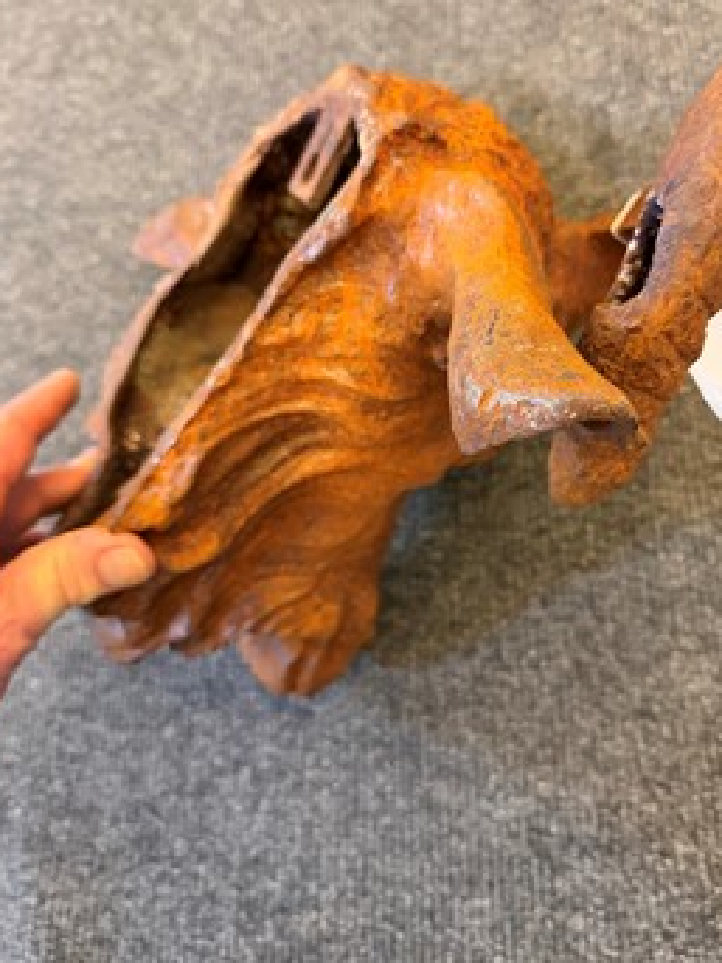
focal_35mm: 28
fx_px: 779
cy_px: 427
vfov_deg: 63.3
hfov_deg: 49.7
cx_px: 388
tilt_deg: -67.7
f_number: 1.78
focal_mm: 6.76
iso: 640
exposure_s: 1/50
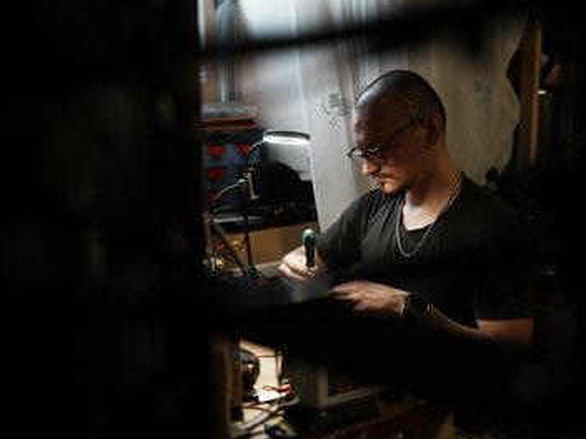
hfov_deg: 40.4
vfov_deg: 30.9
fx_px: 796
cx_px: 301
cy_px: 220
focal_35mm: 47
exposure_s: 1/60
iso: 1250
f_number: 2.8
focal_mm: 43
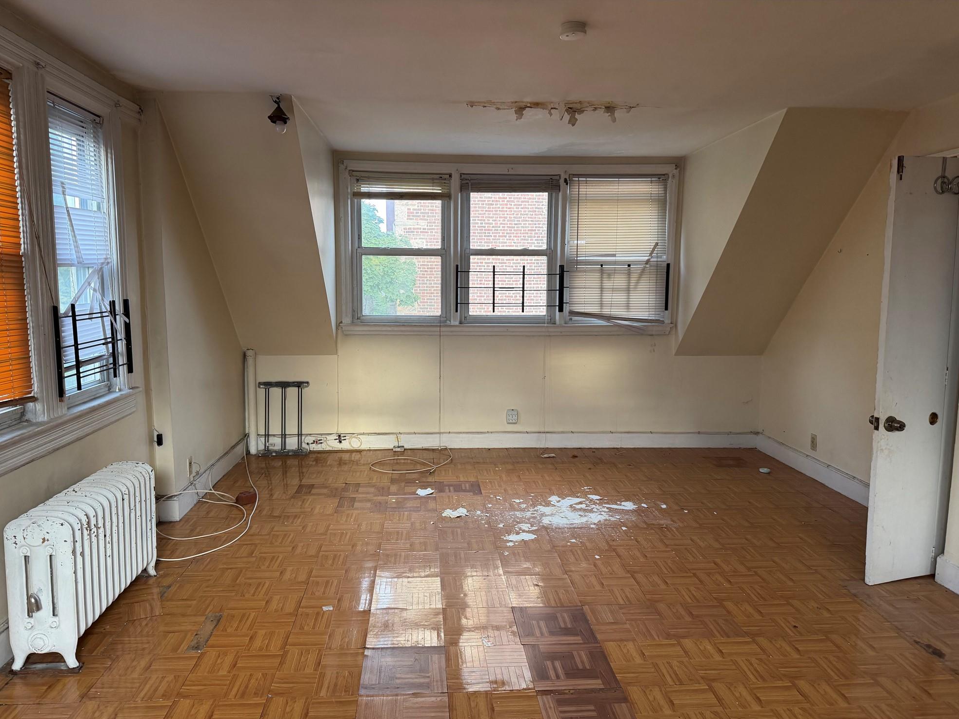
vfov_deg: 54.9
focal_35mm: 25
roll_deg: +0.8
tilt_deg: -6.6
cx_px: 468
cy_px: 373
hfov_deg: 69.4
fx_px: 693
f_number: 1.78
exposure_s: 1/97
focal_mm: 6.76
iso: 200
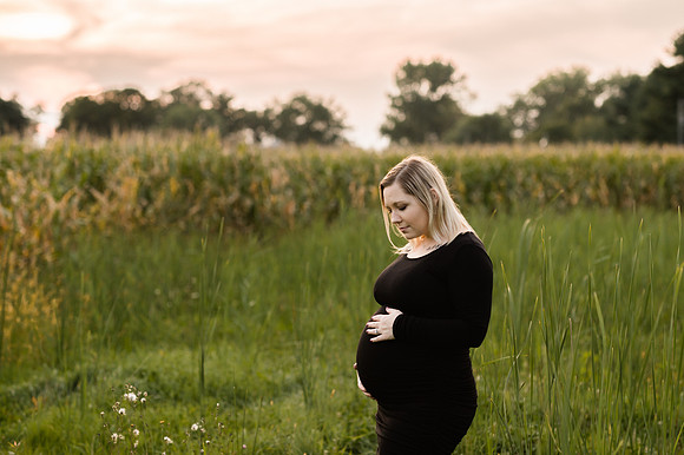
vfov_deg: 15.6
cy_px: 228
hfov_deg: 23.2
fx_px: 1665
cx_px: 342
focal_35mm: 88
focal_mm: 85
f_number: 3.2
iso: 320
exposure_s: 1/320
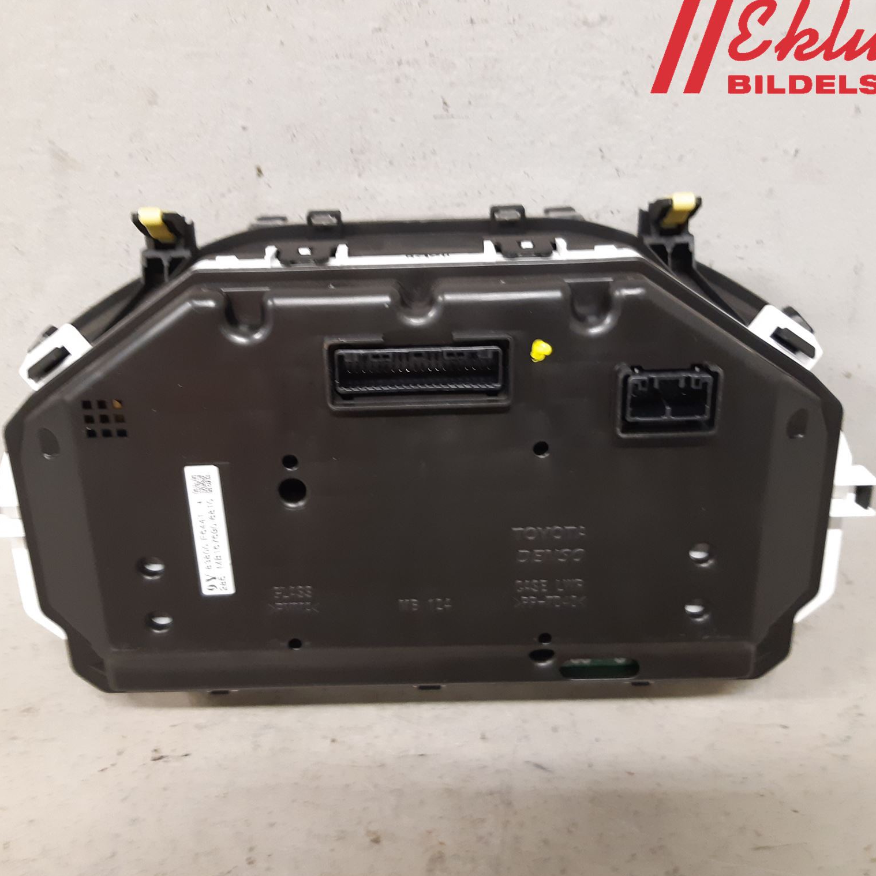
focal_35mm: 31
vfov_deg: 52.5
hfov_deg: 52.5
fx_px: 888
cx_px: 414
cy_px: 439
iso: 250
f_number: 1.7
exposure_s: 1/33
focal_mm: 3.93
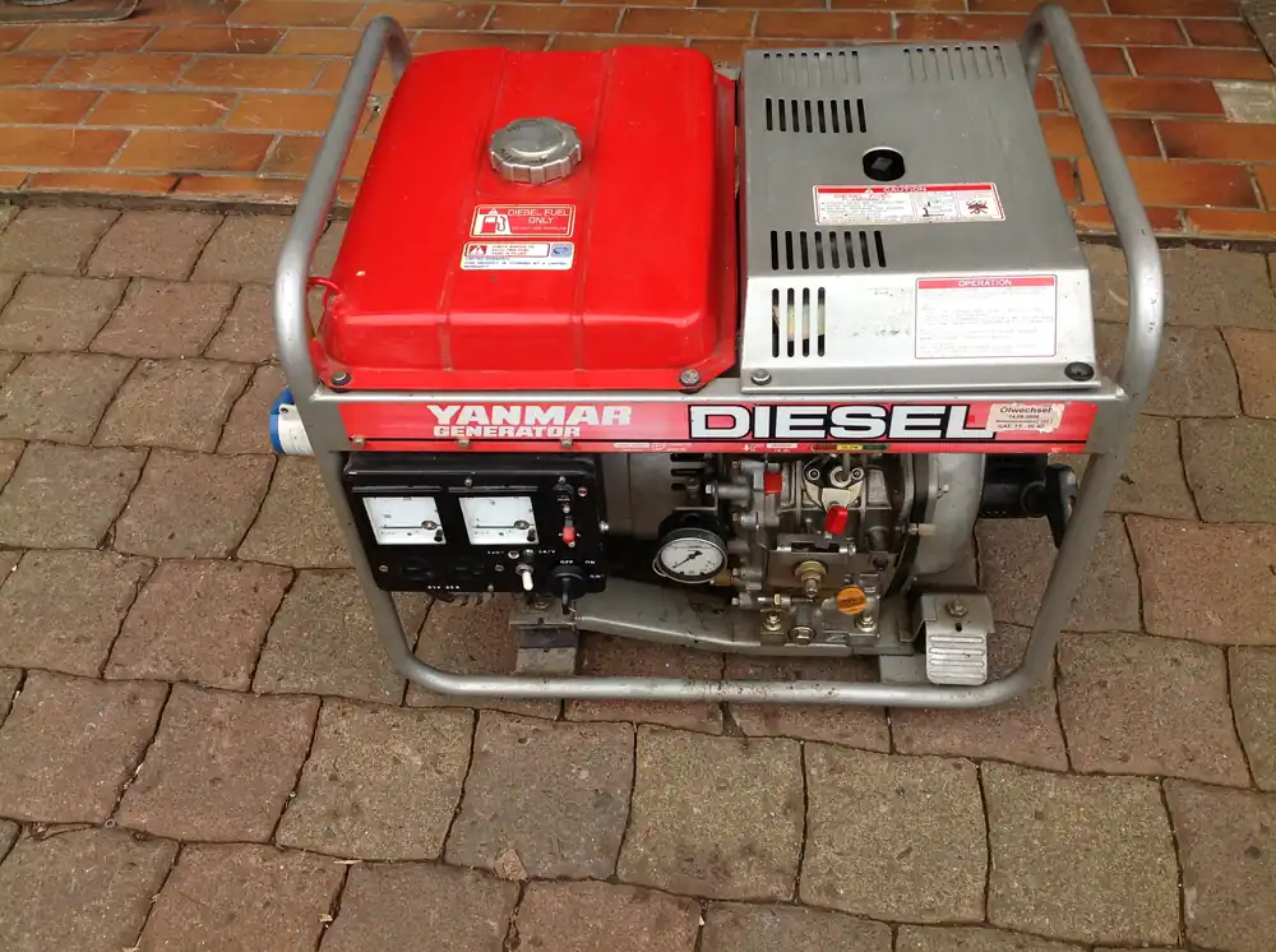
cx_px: 638
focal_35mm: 35
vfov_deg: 40.6
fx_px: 1288
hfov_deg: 52.7
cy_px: 476
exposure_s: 1/221
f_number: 2.4
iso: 50
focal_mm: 4.28
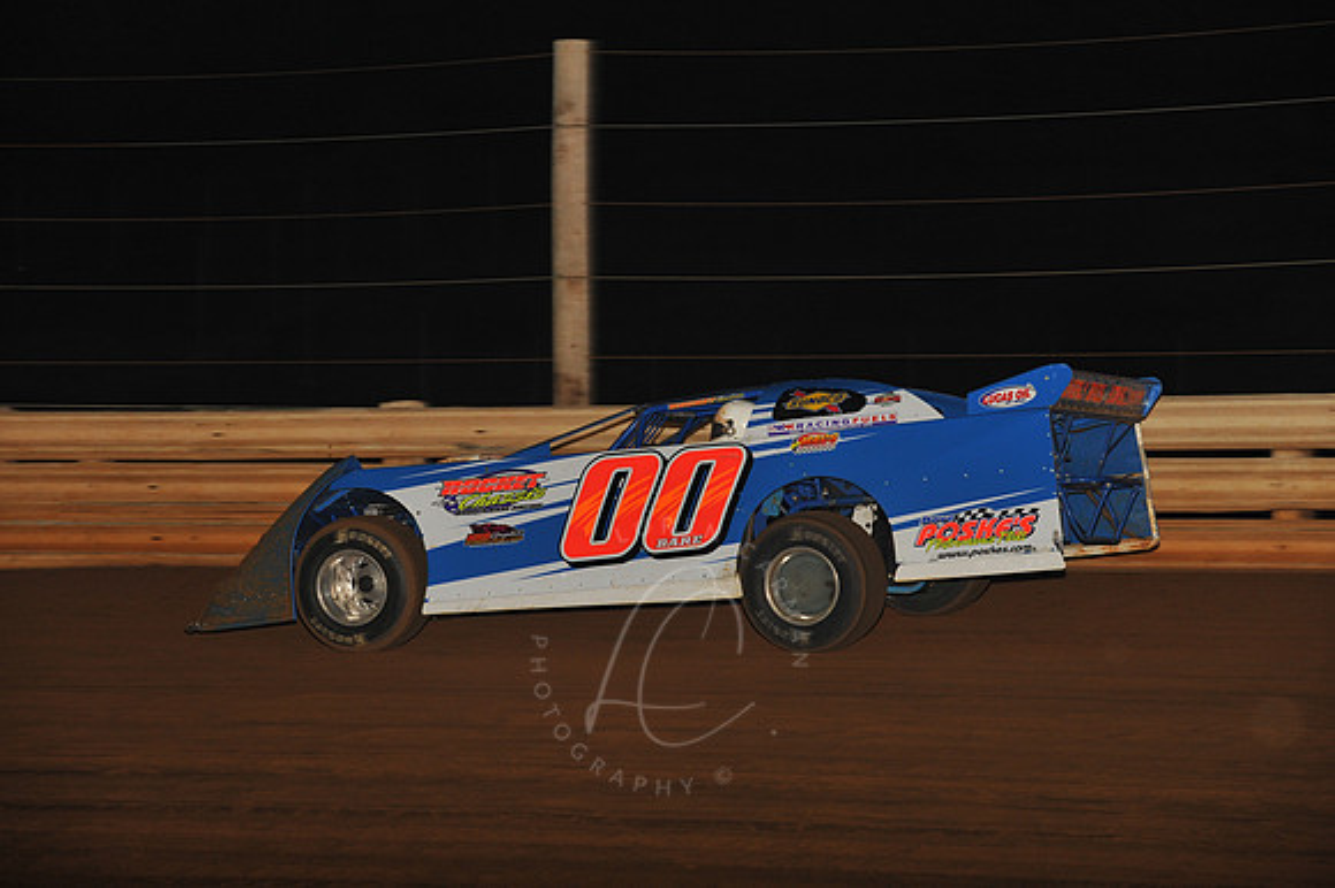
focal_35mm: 155
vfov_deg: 8.8
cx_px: 668
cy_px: 444
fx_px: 5744
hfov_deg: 13.3
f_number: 7.1
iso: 1000
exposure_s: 1/320
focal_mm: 155
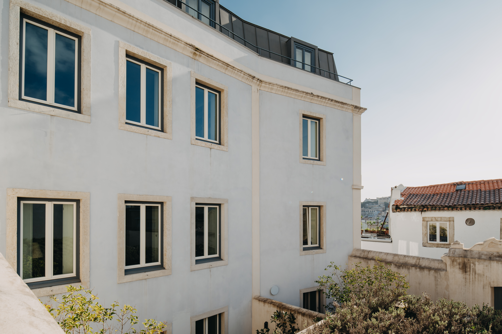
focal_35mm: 19
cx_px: 251
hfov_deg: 86.9
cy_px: 167
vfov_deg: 64.5
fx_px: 265
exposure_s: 1/400
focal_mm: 19
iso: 200
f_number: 9
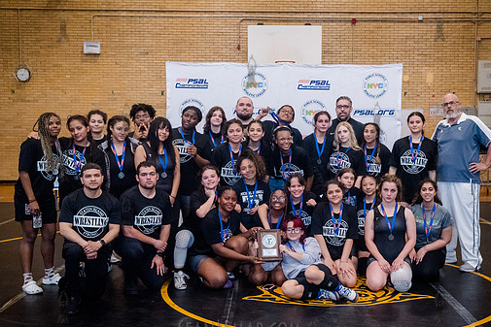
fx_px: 614
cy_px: 180
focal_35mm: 45
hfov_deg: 43.5
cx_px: 284
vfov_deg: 29.9
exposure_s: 1/200
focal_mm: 35
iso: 8000
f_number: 5.6
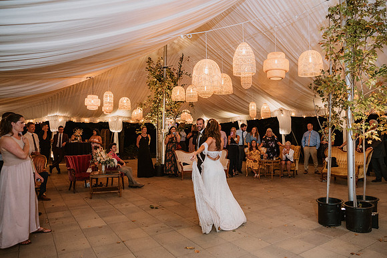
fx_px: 270
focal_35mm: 25
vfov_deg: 51.0
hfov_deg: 71.2
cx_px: 200
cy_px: 129
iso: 2500
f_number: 2.8
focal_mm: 24
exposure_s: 1/200
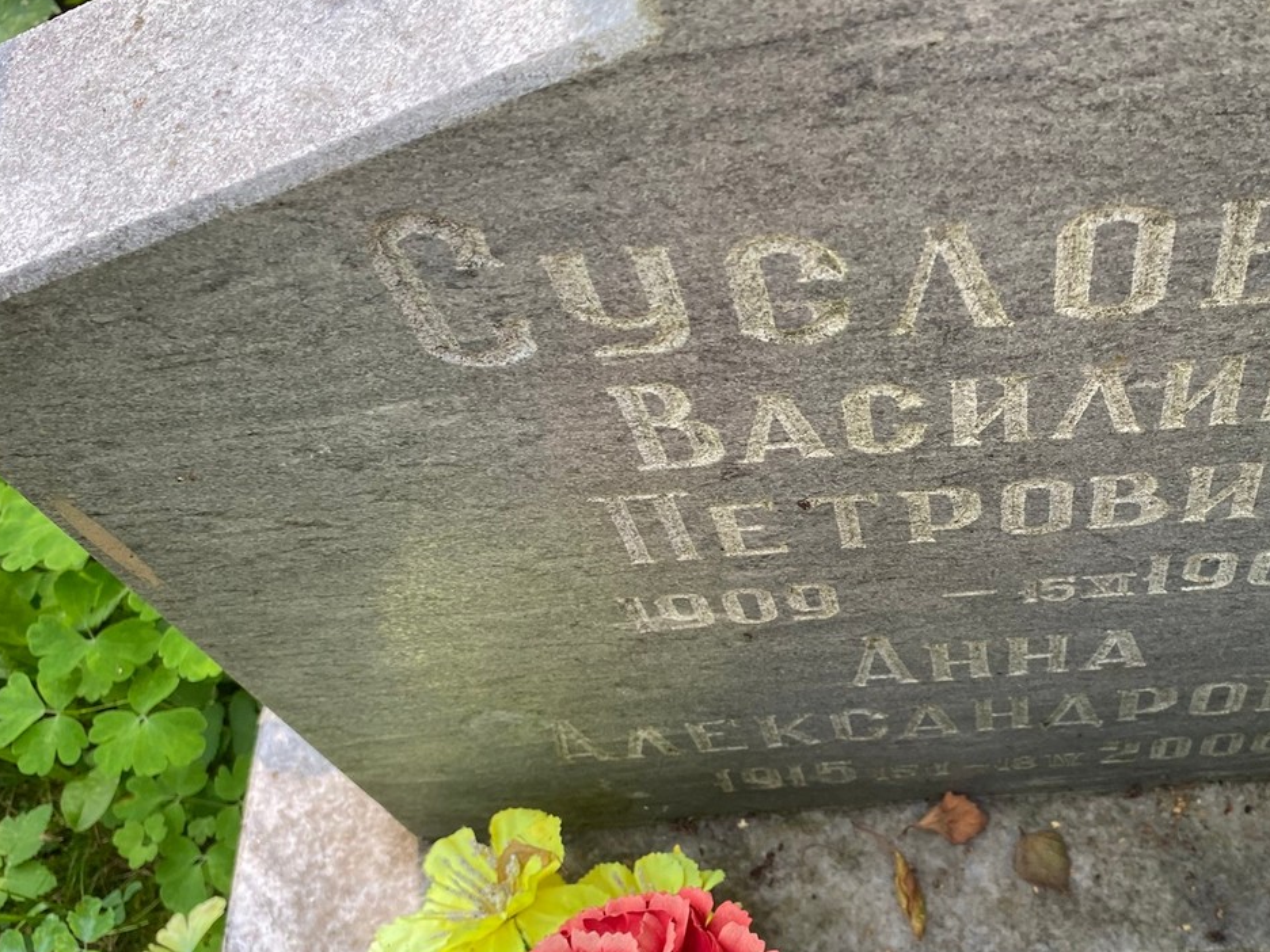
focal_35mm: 40
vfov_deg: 35.9
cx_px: 951
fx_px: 1468
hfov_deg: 45.2
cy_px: 545
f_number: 1.8
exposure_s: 1/121
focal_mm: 4.25
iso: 50
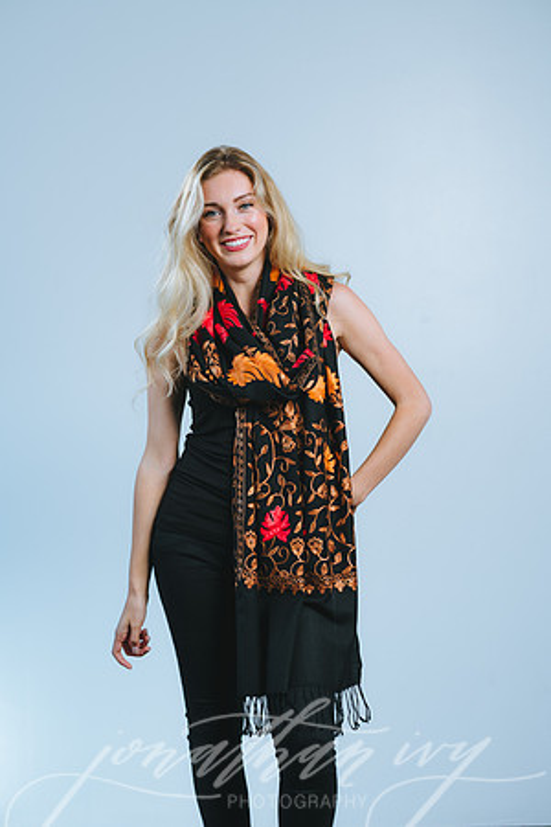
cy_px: 414
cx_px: 276
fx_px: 1951
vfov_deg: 23.9
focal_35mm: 85
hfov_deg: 16.1
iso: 100
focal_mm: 85
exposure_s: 1/160
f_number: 4
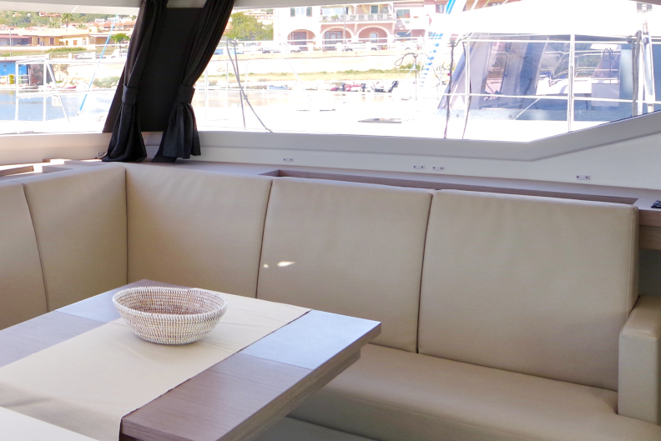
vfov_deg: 28.1
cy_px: 95
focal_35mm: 47
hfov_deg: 36.9
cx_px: -23
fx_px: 863
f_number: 10
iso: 400
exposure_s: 1/80
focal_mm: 17
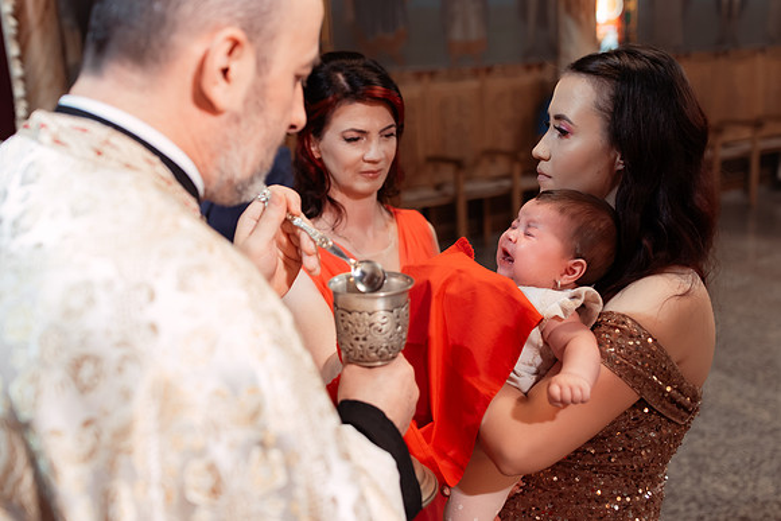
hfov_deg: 50.9
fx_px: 820
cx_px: 408
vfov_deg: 35.2
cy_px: 261
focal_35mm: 38
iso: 1600
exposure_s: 1/250
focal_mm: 35
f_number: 2.8
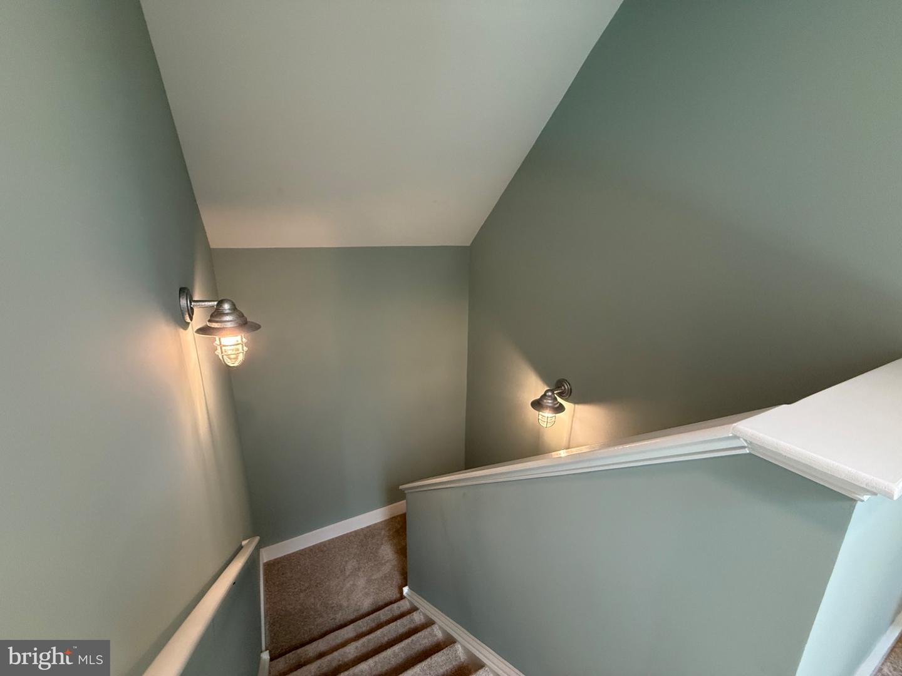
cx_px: 451
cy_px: 338
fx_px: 365
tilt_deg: -14.4
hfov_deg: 102.1
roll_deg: -0.2
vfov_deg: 85.7
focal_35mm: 14
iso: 400
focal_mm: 2.22
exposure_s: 1/120
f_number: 2.2
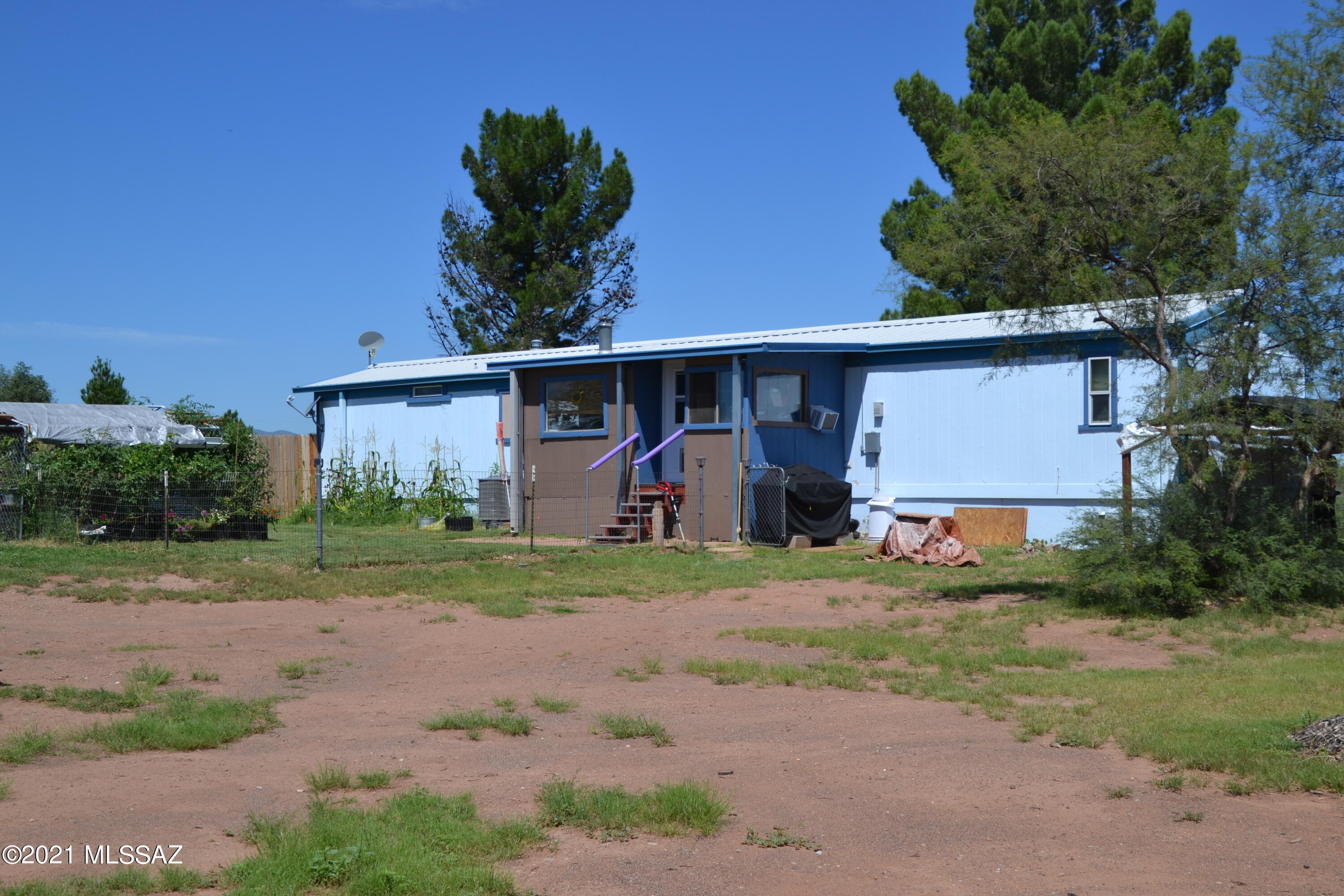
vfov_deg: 30.8
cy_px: 448
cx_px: 672
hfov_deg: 45.0
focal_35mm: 44
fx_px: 1624
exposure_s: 1/320
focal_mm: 29
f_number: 8
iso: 100
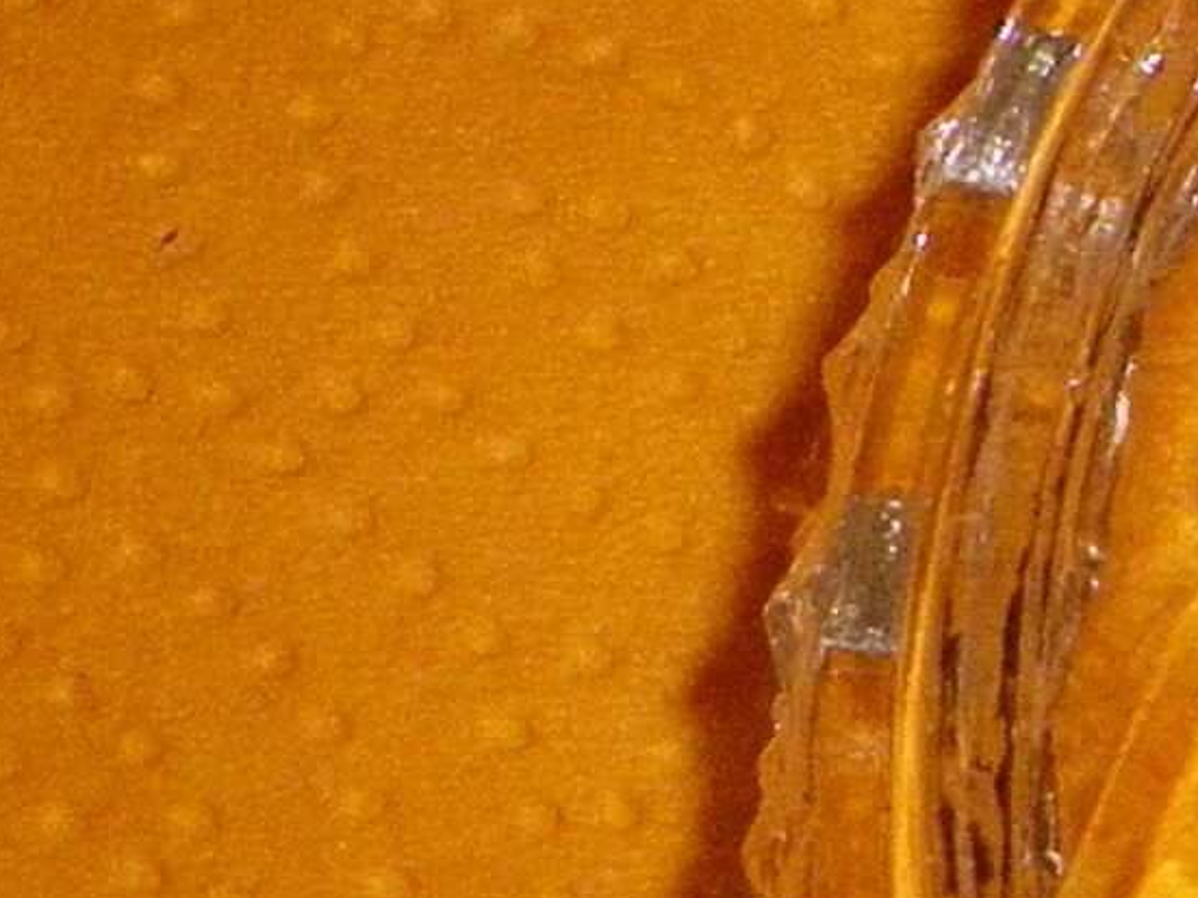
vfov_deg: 7.3
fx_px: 7025
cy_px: 816
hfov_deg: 8.9
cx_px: 2730
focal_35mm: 203
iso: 250
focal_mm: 4.9
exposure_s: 1/60
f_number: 7
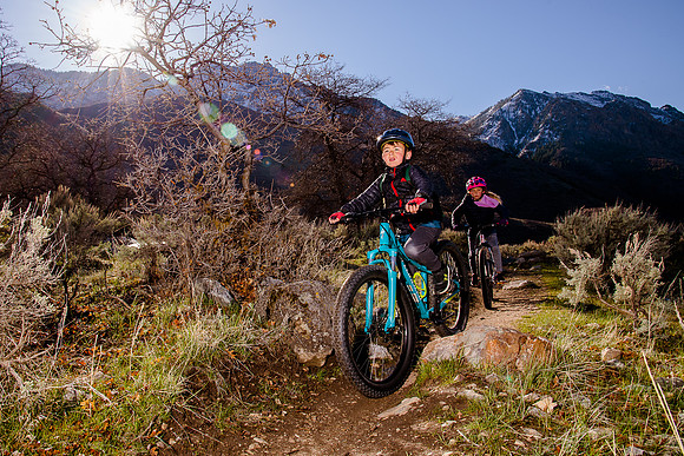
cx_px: 306
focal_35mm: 28
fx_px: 529
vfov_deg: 46.6
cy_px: 204
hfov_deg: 65.6
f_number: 11
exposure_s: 1/200
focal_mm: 24
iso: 250
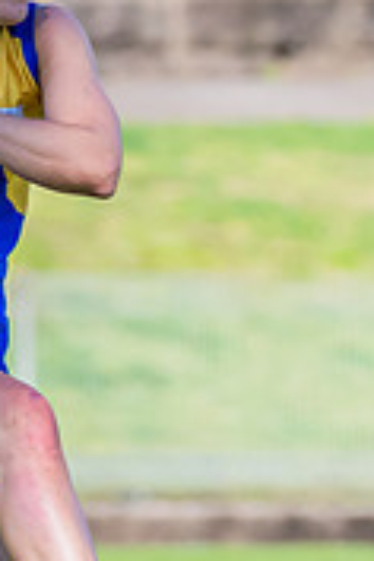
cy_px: 611
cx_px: 547
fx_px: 21815
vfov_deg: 1.5
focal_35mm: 1400
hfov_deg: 1.0
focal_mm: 280
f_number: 8
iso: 800
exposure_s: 1/1600
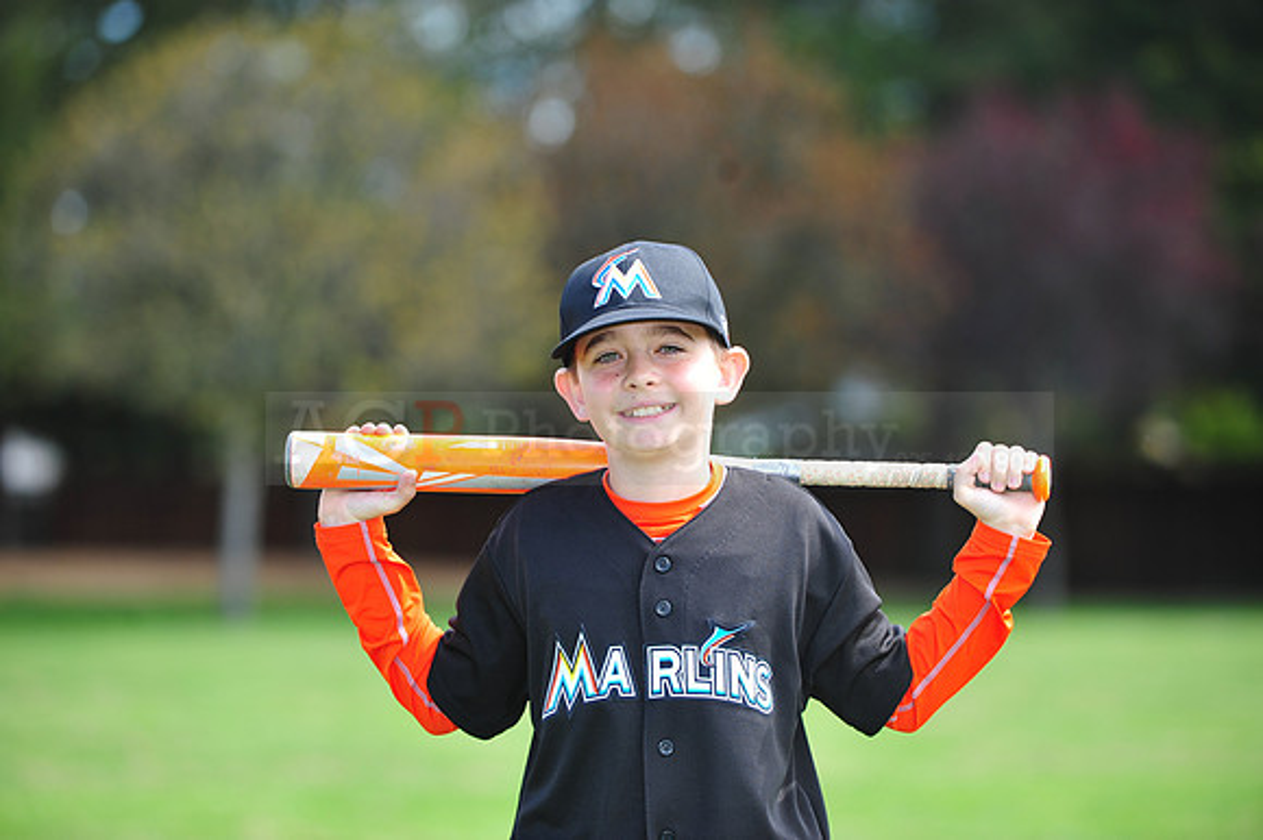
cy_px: 420
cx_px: 632
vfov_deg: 7.8
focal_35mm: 175
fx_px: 6136
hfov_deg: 11.8
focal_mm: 175
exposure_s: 1/400
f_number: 4.5
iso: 250
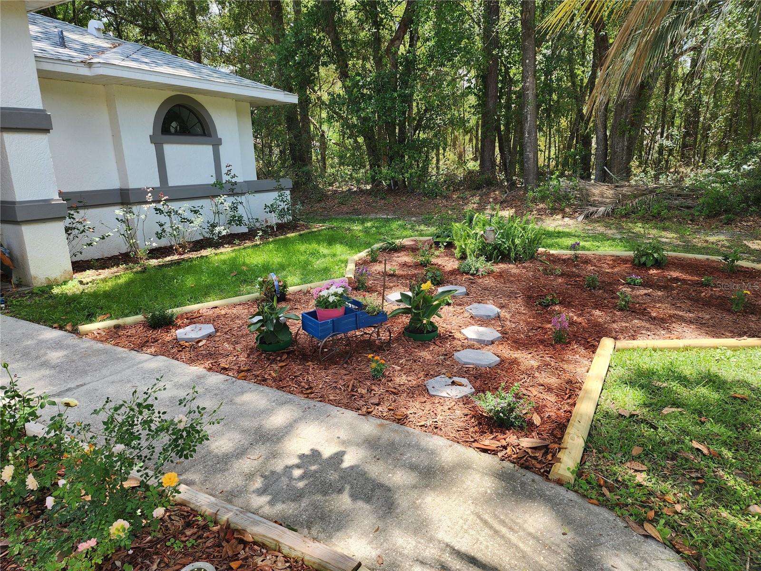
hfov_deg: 73.9
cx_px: 380
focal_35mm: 23
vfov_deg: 58.9
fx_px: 506
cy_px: 286
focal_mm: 6.4
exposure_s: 1/216
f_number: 1.8
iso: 12
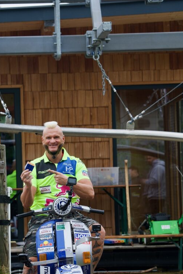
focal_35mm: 170
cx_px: 45
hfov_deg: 8.1
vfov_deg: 12.1
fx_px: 1296
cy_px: 167
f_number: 5.6
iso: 160
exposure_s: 1/125
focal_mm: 110
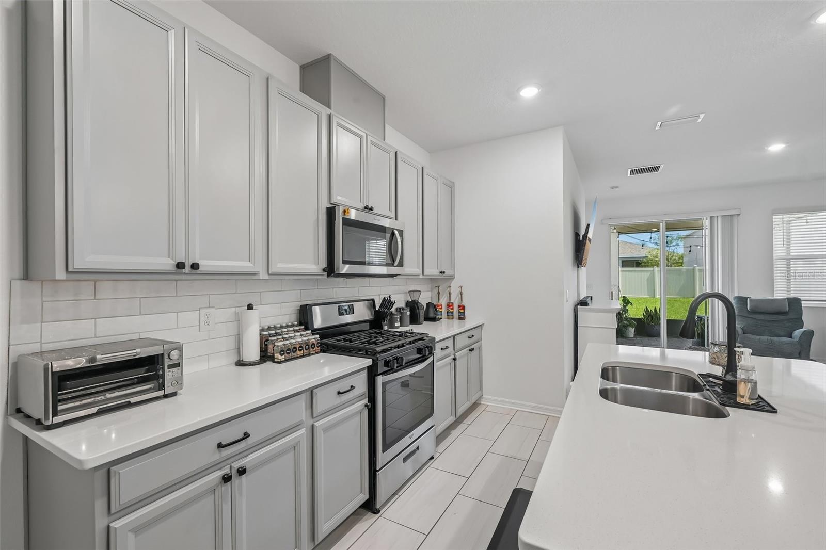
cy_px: 275
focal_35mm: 15
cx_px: 413
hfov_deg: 100.4
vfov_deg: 77.3
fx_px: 344
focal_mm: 15
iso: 400
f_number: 8
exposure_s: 1/15
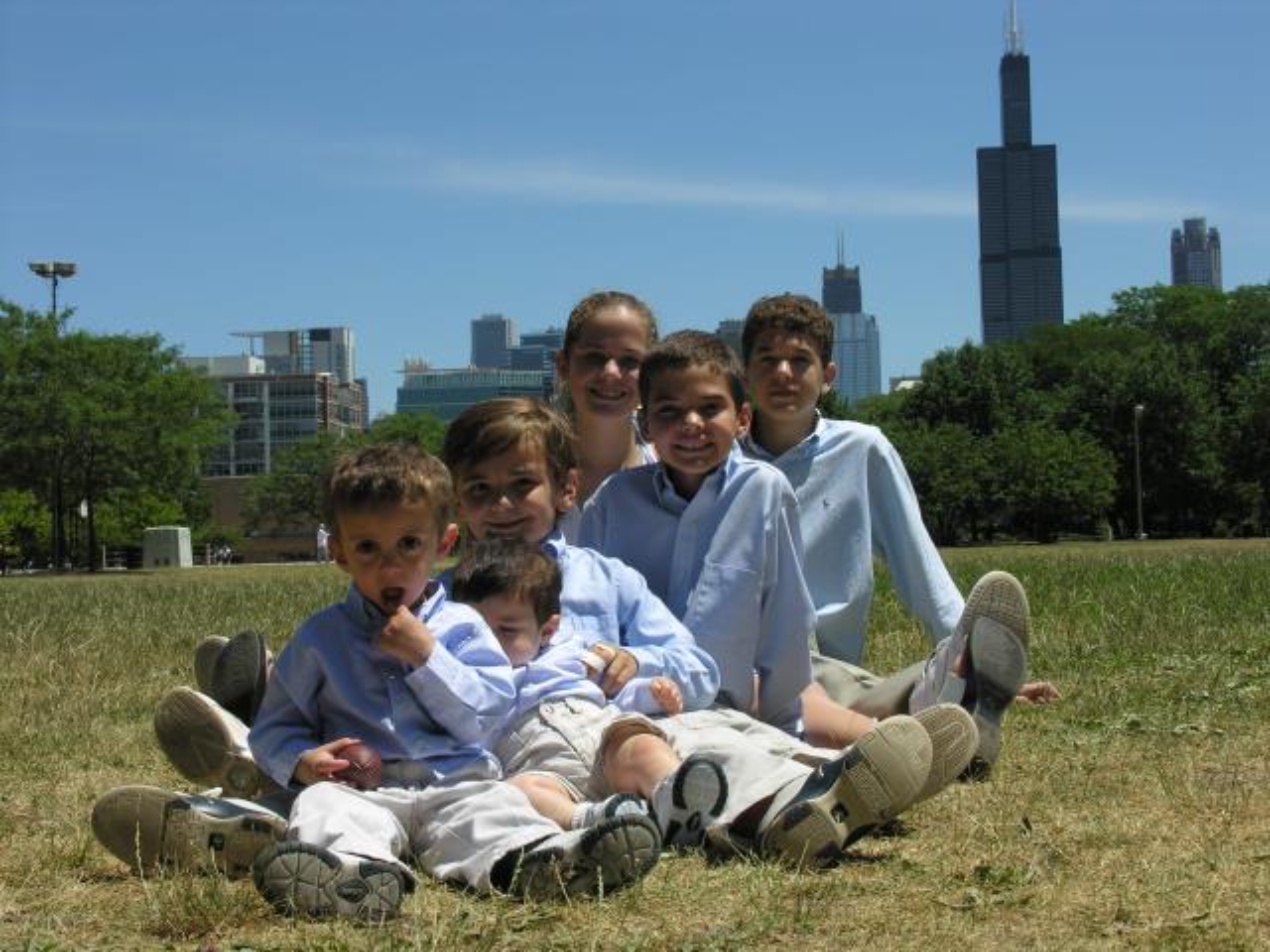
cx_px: 635
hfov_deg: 30.3
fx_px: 2348
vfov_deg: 22.9
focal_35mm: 64
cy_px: 476
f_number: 7.1
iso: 50
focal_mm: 16.4
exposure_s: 1/235
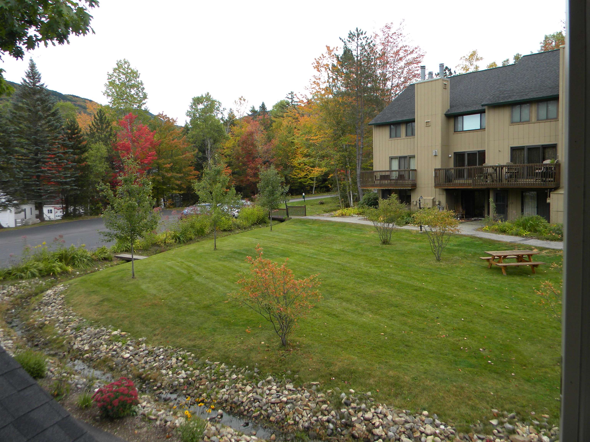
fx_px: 477
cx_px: 295
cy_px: 221
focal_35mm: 28
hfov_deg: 63.4
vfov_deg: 49.7
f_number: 3.5
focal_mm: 5
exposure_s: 1/130
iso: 80
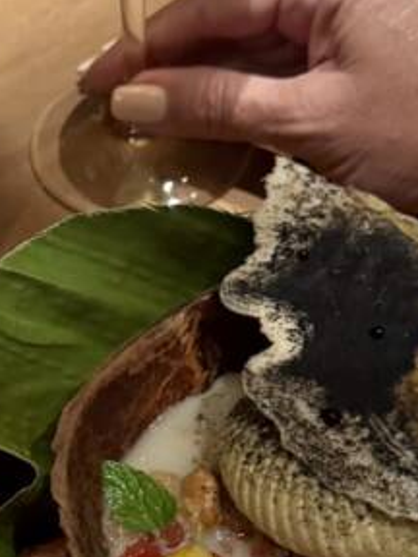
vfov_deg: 25.9
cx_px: -28
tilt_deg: -52.5
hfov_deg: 18.9
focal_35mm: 75
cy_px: 356
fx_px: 1208
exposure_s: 1/40
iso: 1000
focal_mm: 6.76
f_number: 1.78
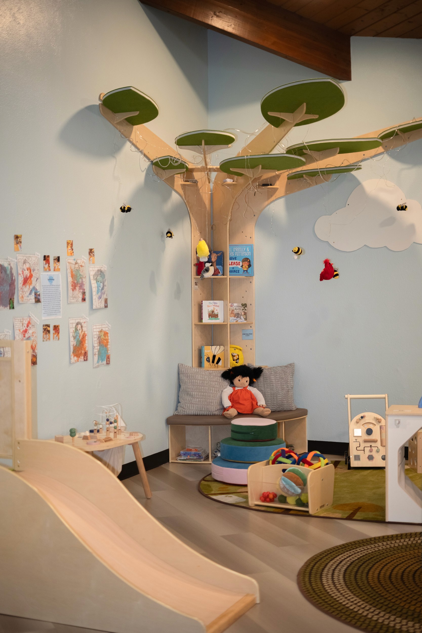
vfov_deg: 39.6
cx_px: 211
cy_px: 316
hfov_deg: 27.0
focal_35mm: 50
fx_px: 879
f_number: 1.8
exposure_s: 1/250
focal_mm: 50
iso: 2500
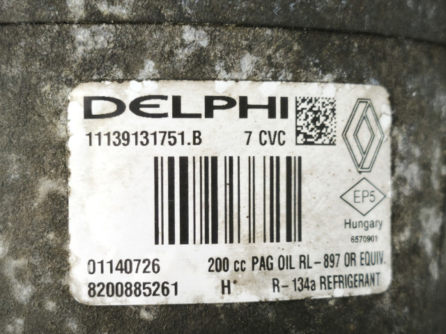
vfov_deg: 29.1
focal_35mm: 50
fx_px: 644
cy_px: 167
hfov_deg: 38.2
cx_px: 223
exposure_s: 1/100
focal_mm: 5.35
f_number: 1.7
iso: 250
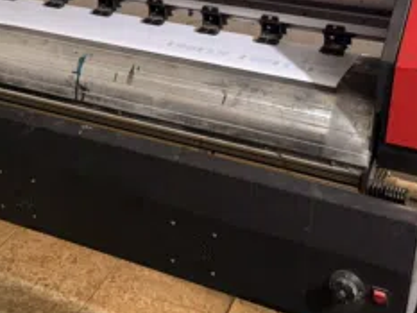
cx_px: 122
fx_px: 795
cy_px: 68
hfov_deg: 29.1
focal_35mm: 66
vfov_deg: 22.0
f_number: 1.78
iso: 800
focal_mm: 6.76
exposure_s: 1/50
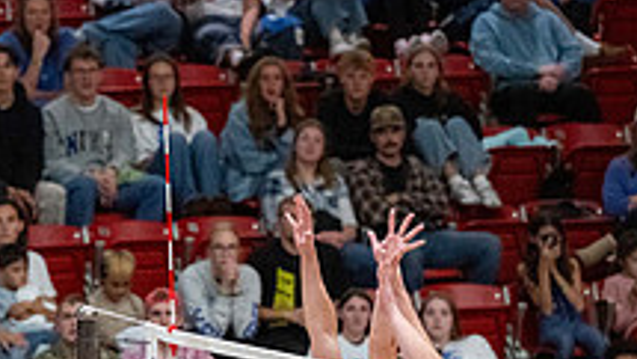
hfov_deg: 5.3
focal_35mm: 410
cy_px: 402
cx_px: 18
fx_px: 6926
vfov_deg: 3.0
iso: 6400
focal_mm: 145
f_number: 2.8
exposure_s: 1/640
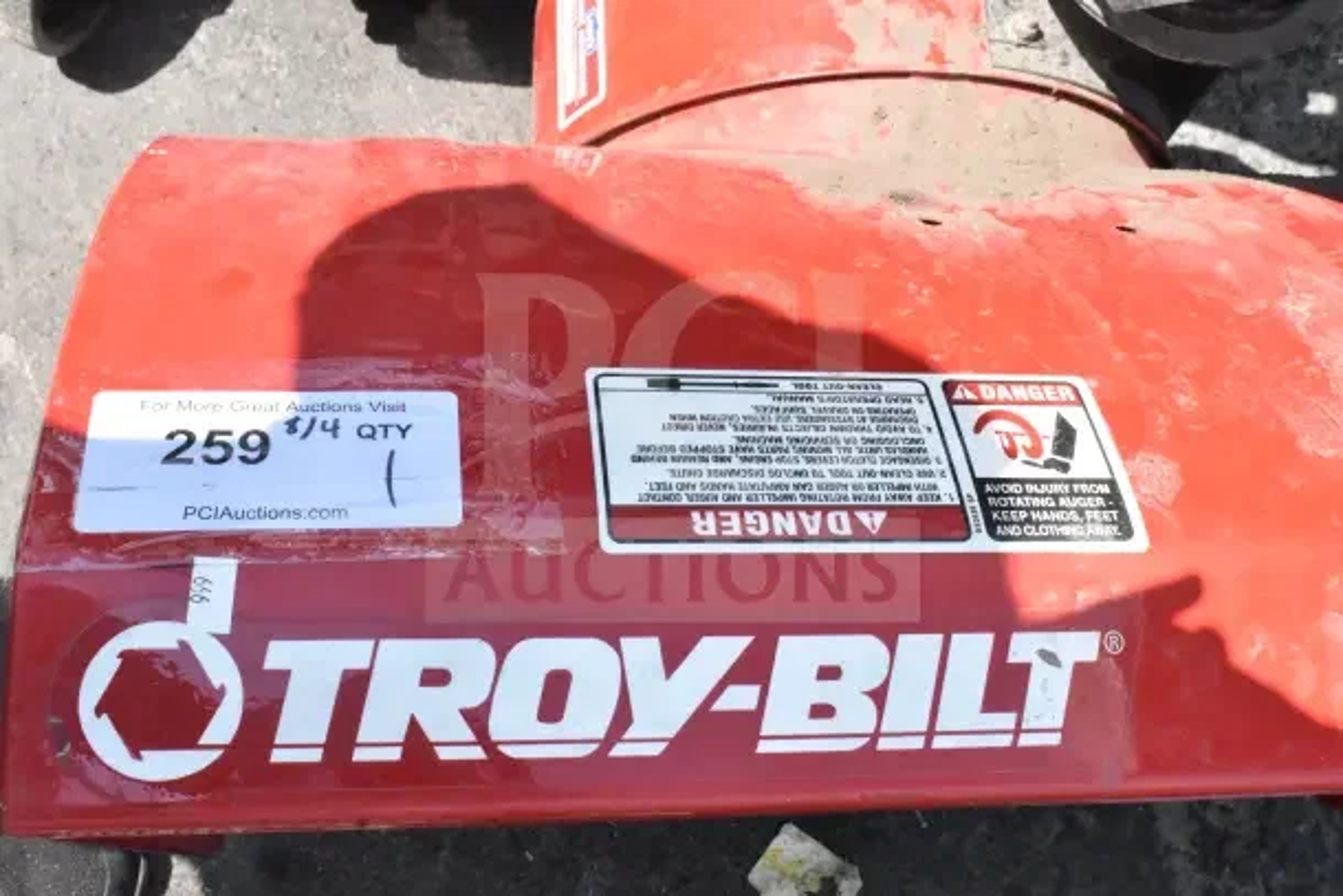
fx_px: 1567
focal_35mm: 42
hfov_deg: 46.4
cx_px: 672
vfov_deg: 31.9
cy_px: 448
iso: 6400
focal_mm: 28
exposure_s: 1/1600
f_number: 20
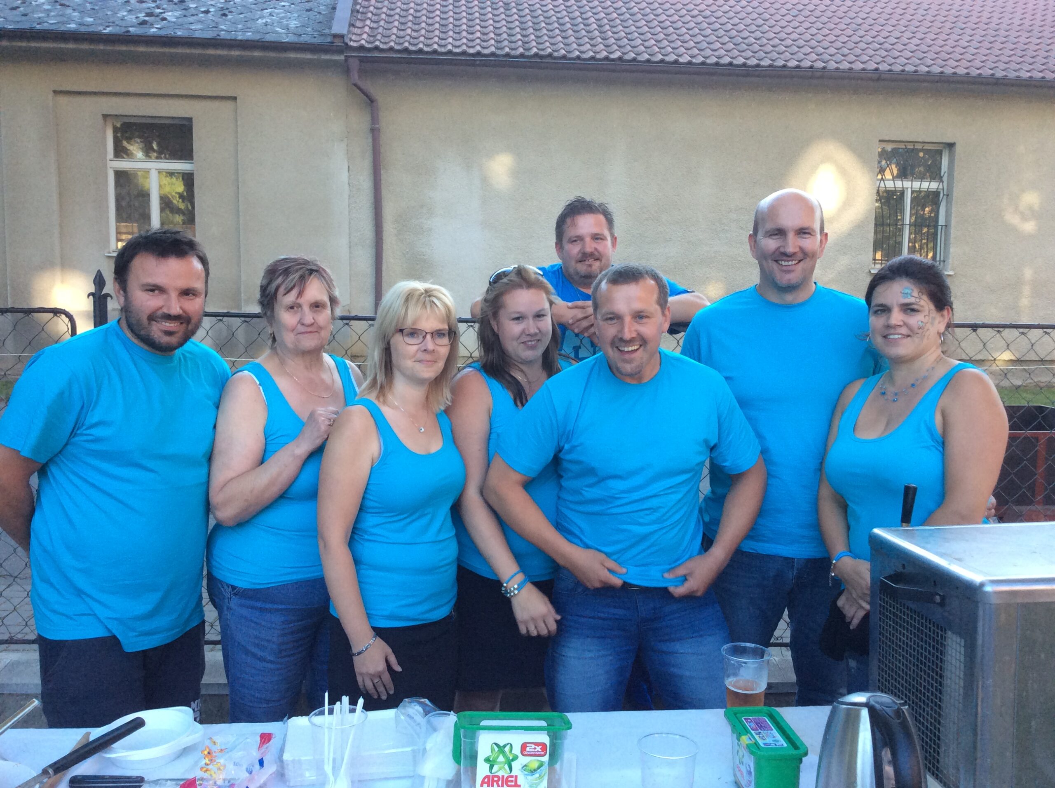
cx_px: 528
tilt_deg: -5.7
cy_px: 394
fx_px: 974
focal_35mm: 32
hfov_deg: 56.9
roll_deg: +0.0
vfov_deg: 44.1
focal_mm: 3.3
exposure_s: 1/100
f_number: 2.4
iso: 64
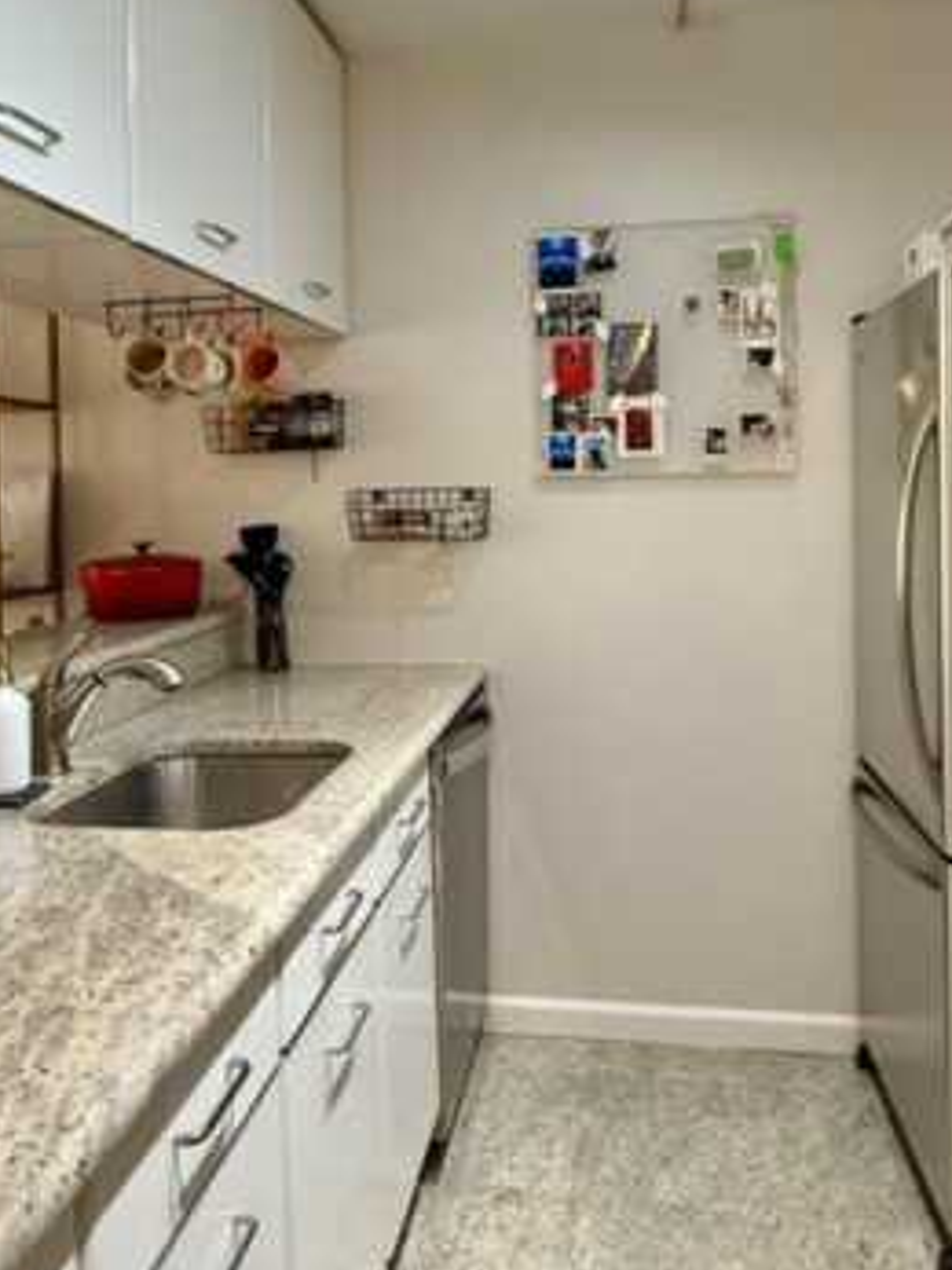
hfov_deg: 45.3
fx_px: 1137
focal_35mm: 31
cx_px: 425
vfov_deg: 57.7
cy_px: 483
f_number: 2.2
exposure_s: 1/60
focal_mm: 2.22
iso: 320
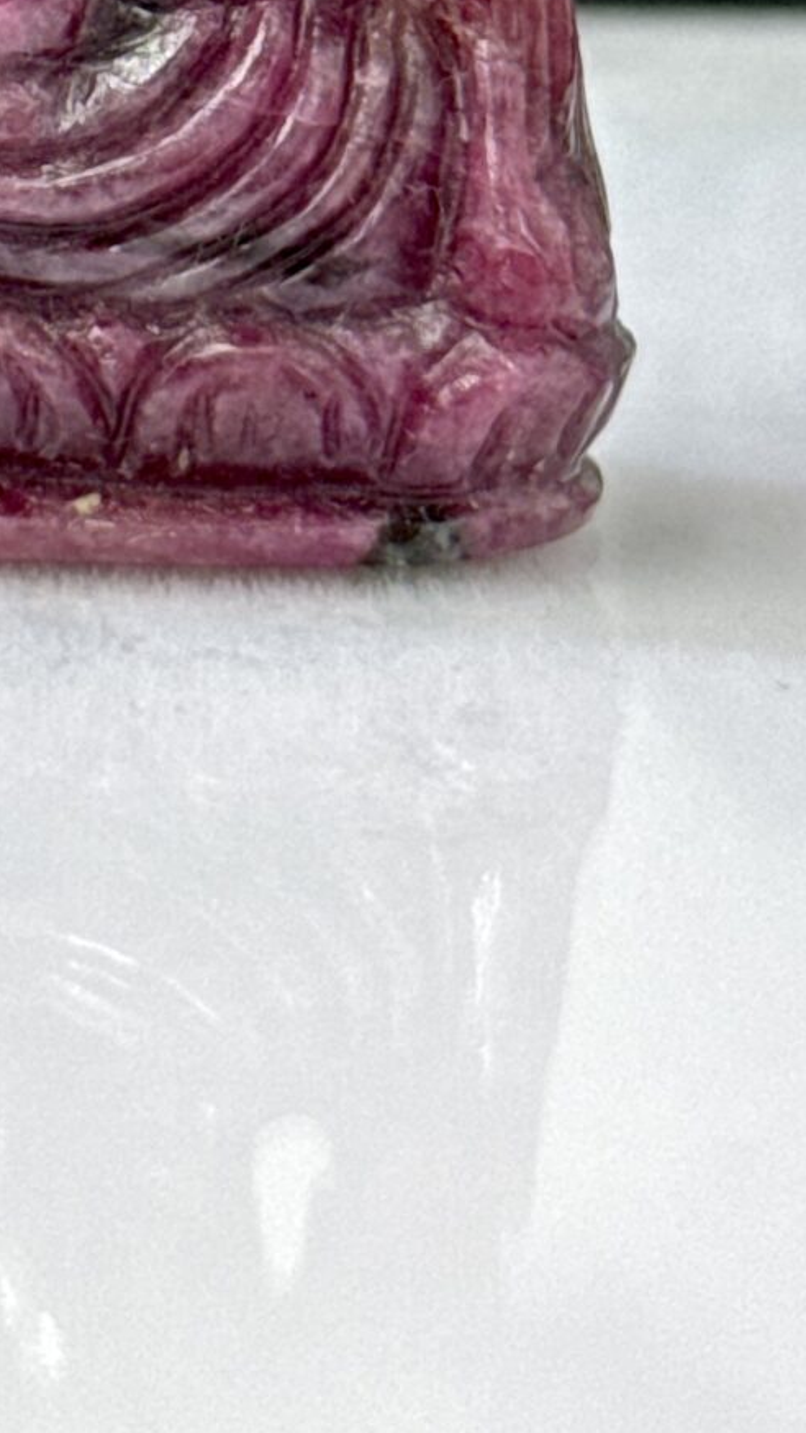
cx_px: -33
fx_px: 5815
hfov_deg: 7.9
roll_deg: -0.9
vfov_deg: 13.4
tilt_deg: -5.7
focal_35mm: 153
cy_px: -542
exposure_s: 1/100
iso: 125
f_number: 1.78
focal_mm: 6.76
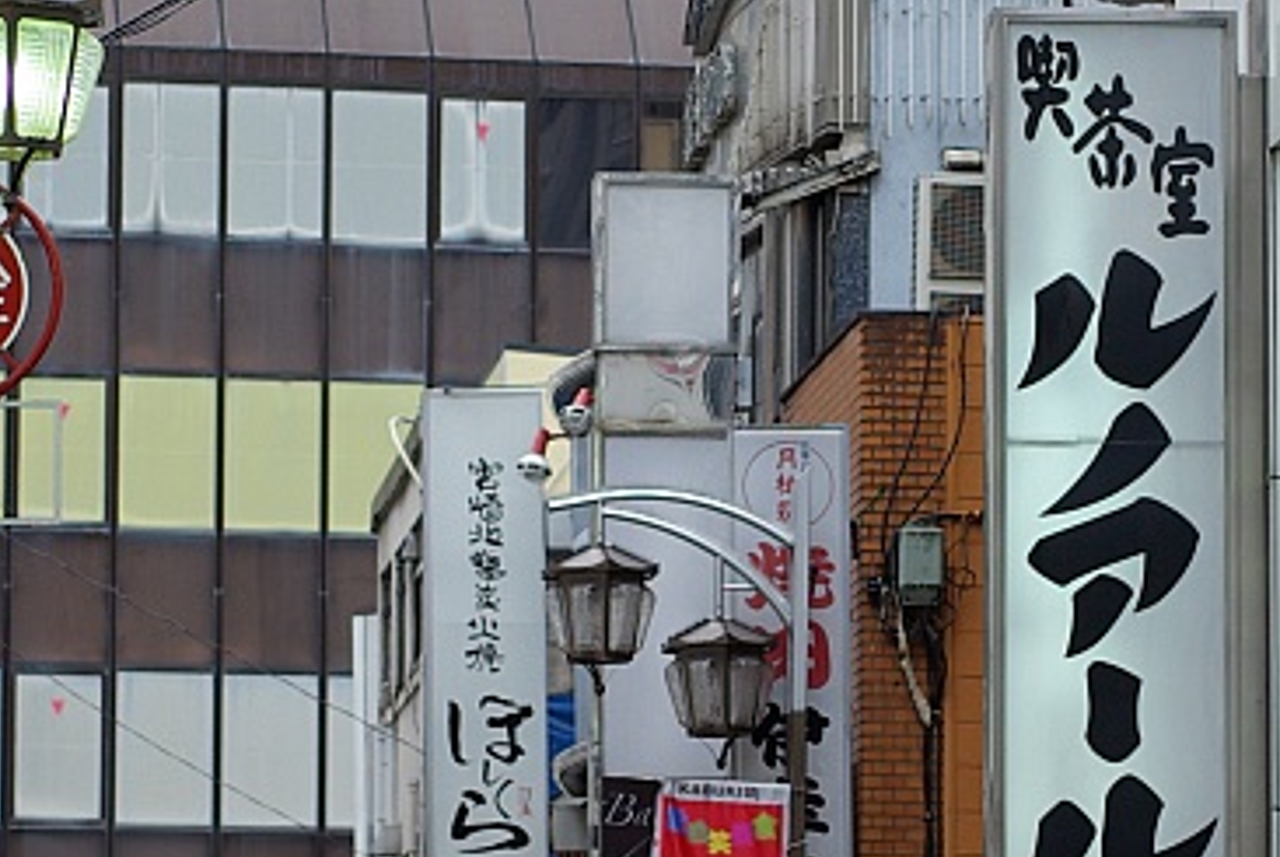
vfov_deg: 6.6
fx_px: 7476
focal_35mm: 210
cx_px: 864
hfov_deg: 9.8
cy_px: 467
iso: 100
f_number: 2.8
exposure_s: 1/200
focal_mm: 50
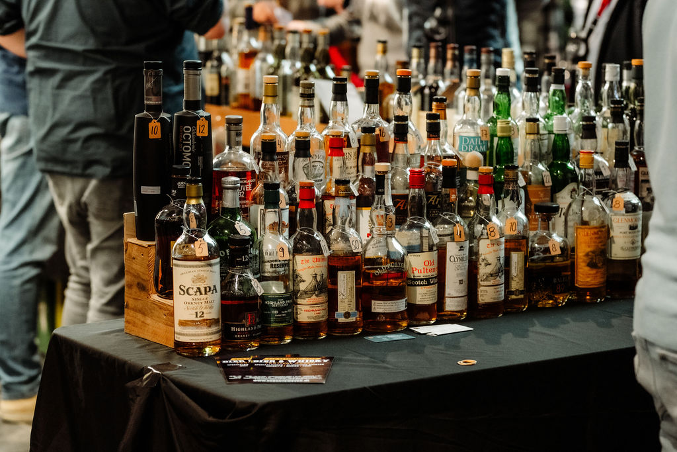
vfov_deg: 12.6
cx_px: 337
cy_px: 289
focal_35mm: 109
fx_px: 2044
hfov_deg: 18.8
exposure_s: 1/100
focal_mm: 85
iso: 1250
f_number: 2.8
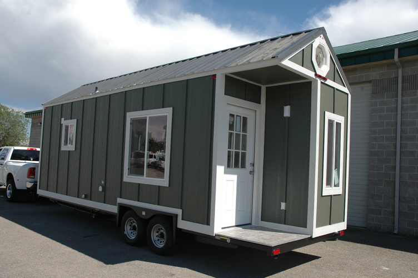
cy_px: 139
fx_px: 313
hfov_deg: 67.4
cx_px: 209
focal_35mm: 27
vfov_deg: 47.8
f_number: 10
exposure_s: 1/400
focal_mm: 18
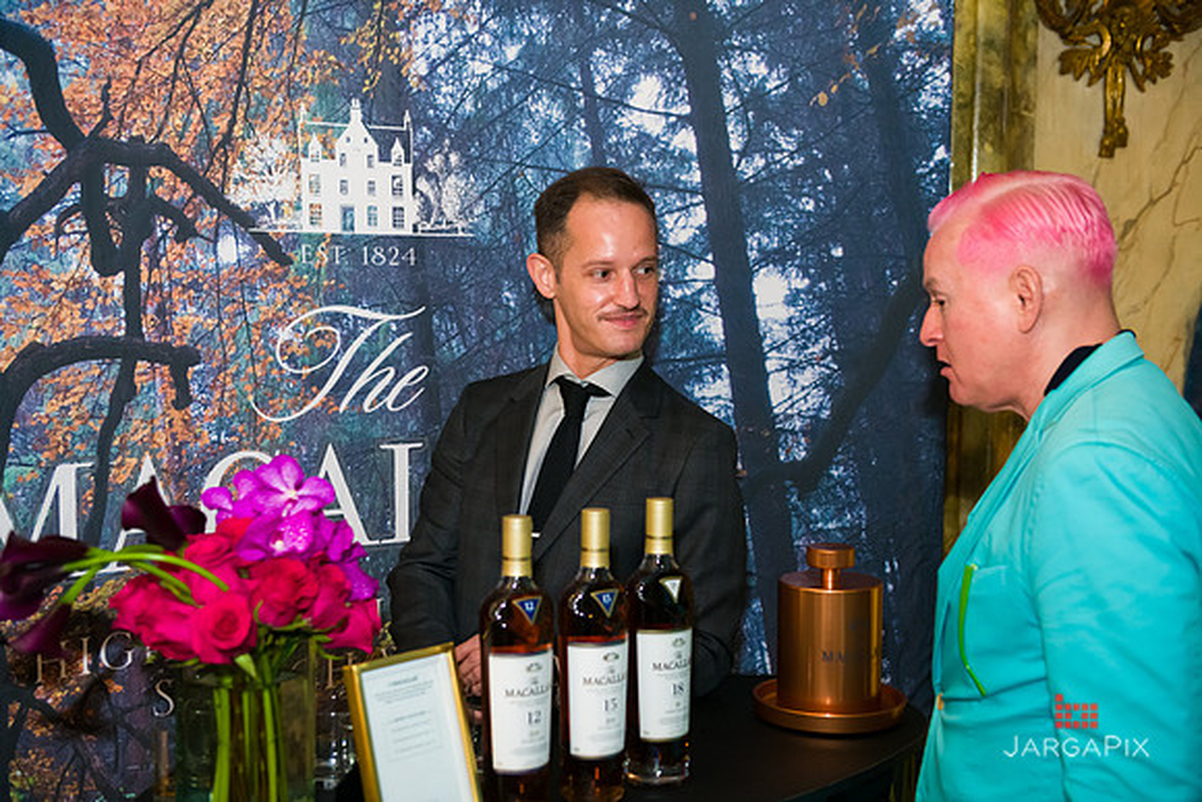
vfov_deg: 29.9
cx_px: 601
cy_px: 401
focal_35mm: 45
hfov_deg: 43.6
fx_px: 1503
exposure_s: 1/125
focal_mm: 45
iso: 1600
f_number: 3.2
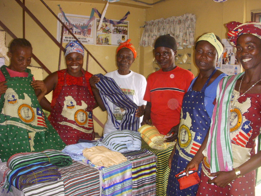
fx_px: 294
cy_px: 99
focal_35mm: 39
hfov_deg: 47.9
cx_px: 132
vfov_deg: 36.8
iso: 400
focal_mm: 6.3
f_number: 3.3
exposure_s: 1/125
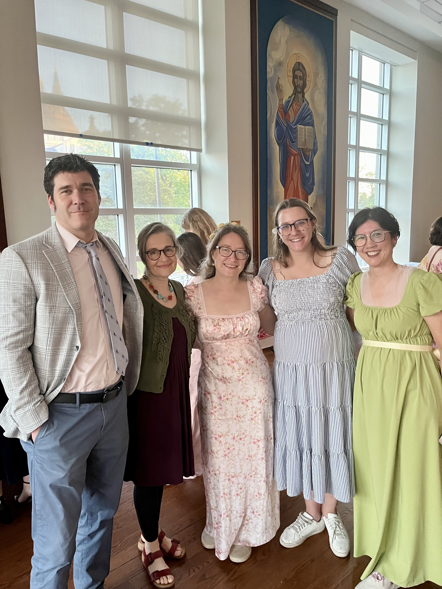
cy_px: 294
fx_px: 443
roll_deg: +0.5
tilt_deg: -7.3
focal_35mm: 26
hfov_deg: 53.1
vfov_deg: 67.3
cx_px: 221
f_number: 1.6
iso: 400
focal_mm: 5.1
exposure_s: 1/60
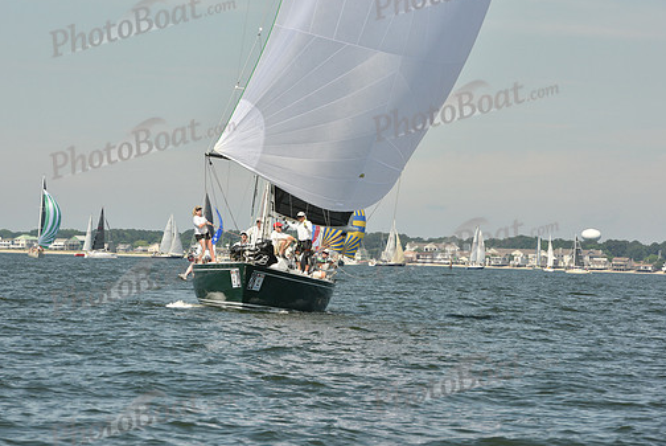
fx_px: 4259
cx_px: 305
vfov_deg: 6.0
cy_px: 195
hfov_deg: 8.9
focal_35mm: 230
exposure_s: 1/640
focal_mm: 200
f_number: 14
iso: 320
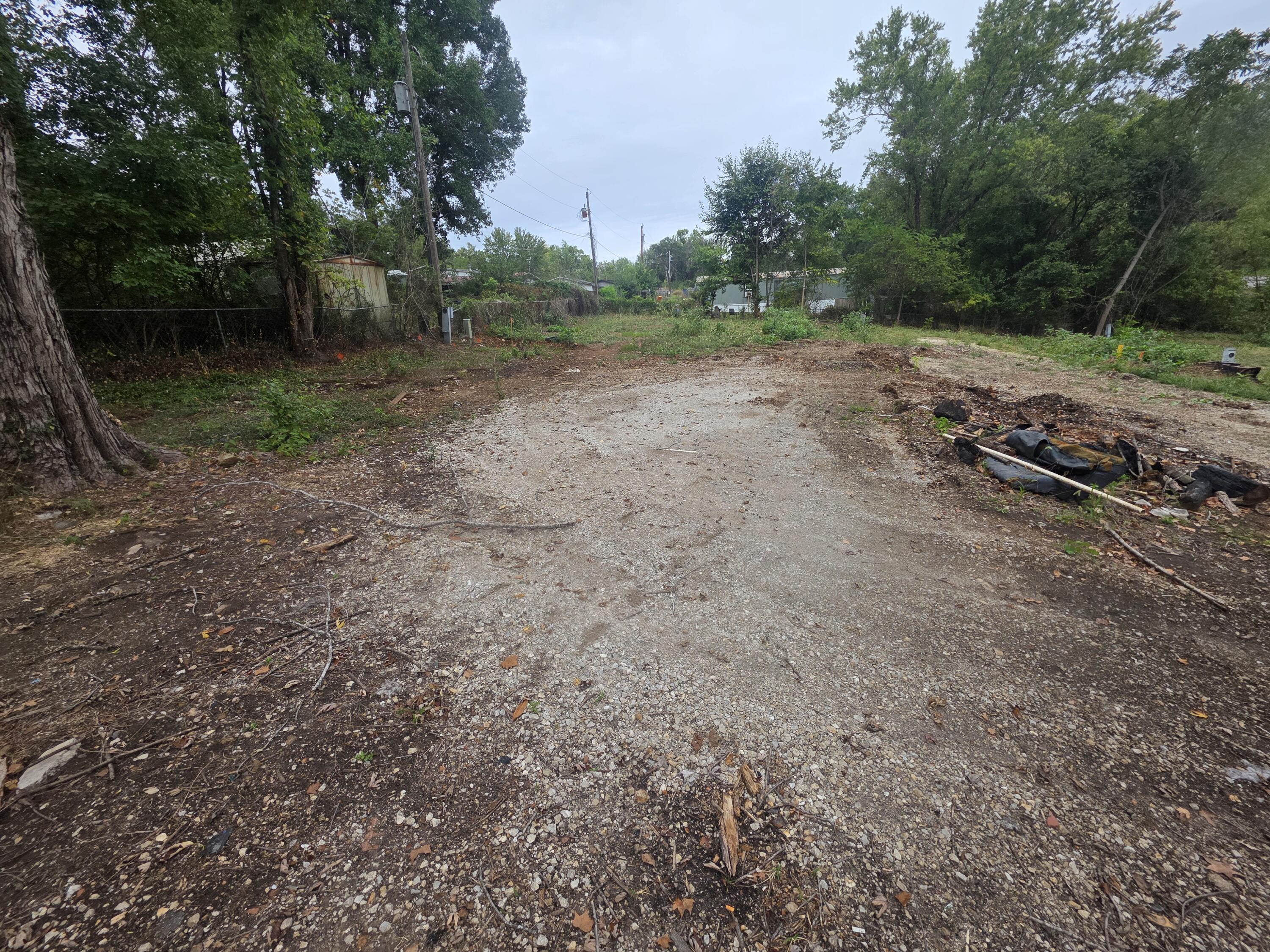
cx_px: 635
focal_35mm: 13
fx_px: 477
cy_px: 476
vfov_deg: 89.9
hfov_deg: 106.2
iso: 40
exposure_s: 1/887
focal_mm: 2.2
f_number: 1.9
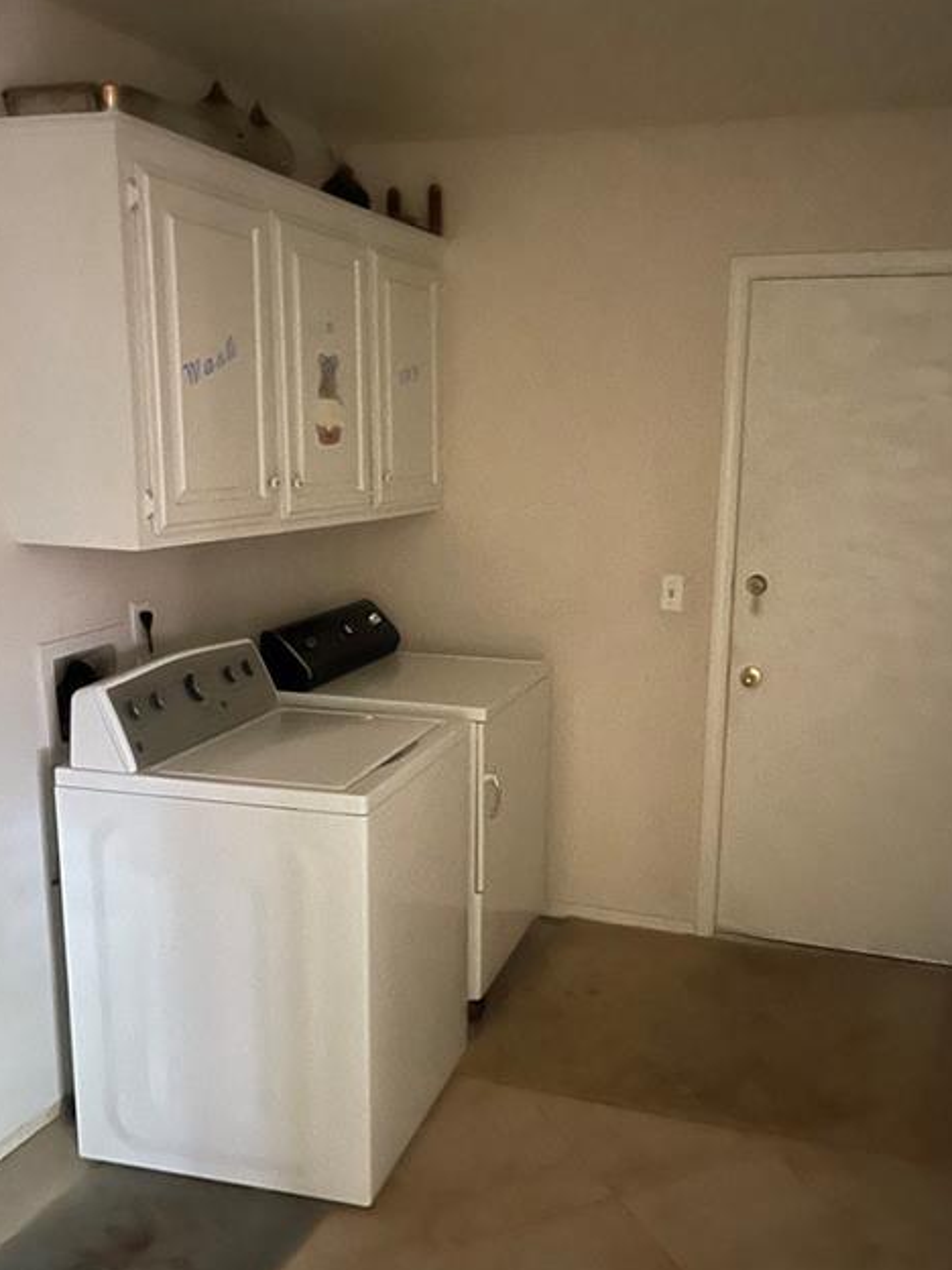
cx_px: 541
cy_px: 698
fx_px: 1173
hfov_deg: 44.1
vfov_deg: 56.7
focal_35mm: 32
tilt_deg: -13.2
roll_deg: -0.7
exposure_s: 1/2
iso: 800
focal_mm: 5.1
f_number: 1.6
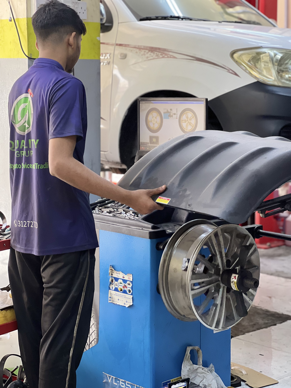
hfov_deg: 19.1
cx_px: 146
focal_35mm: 77
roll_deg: +0.3
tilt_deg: -6.6
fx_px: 863
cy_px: 194
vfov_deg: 25.3
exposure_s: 1/121
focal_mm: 9
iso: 200
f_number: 2.8
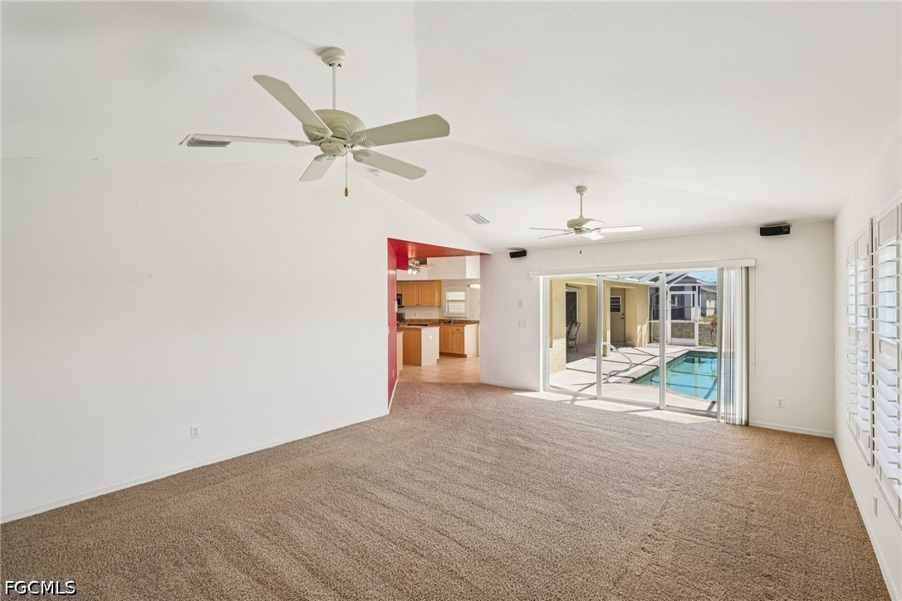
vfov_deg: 73.7
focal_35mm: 16
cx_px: 451
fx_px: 401
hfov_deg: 96.8
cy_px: 300
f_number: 8
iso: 400
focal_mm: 16
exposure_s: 1/80
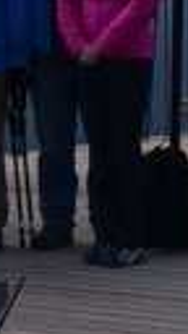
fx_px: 1959
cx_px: -185
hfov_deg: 5.4
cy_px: -18
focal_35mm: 221
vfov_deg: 9.7
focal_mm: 24
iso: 400
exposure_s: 1/320
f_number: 10
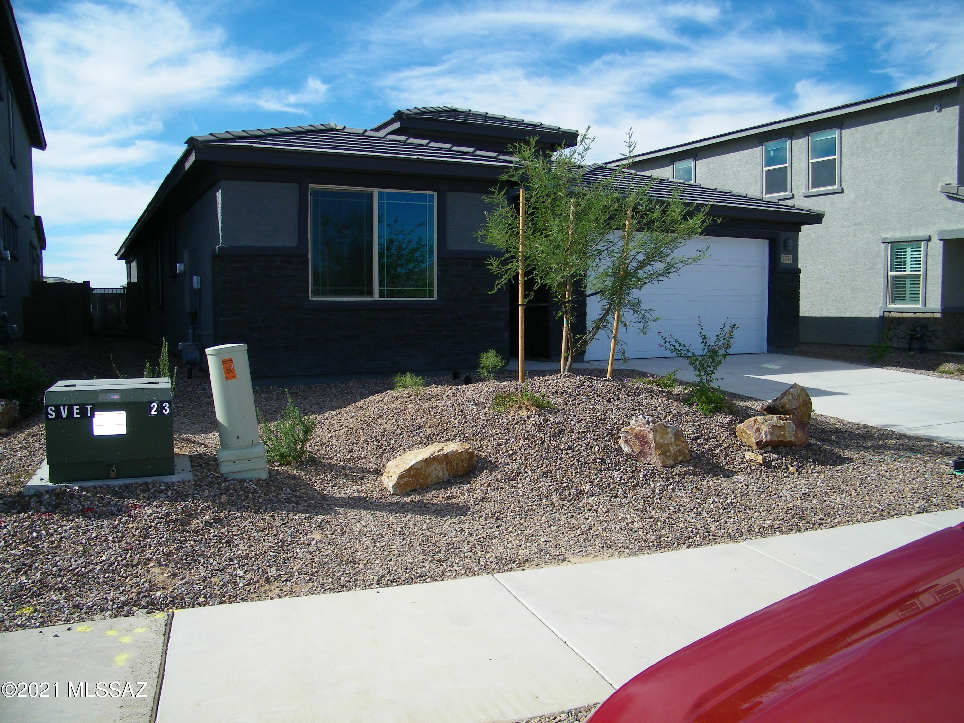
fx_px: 780
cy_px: 362
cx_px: 482
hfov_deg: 63.4
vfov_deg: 49.7
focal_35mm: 28
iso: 80
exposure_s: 1/1000
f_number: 3.5
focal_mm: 5
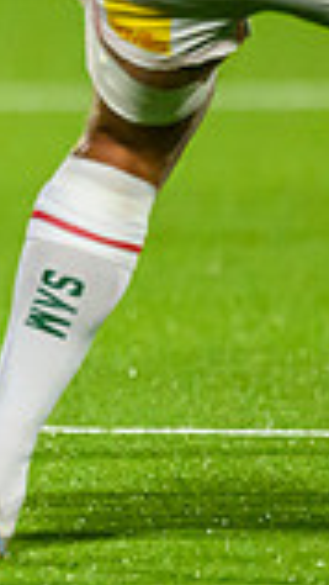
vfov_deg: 0.7
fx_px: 46895
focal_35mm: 3027
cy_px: -328
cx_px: -1066
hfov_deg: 0.4
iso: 5000
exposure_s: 1/1250
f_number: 4
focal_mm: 560
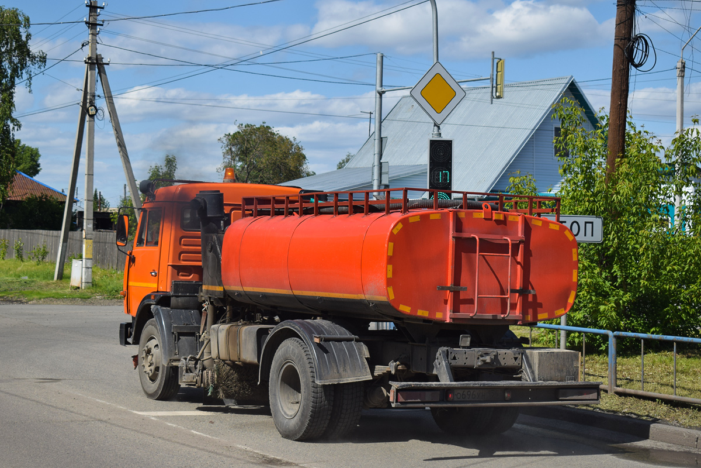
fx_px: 1314
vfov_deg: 20.2
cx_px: 350
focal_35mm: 68
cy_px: 234
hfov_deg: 29.9
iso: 100
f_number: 6.3
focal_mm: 45
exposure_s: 1/800
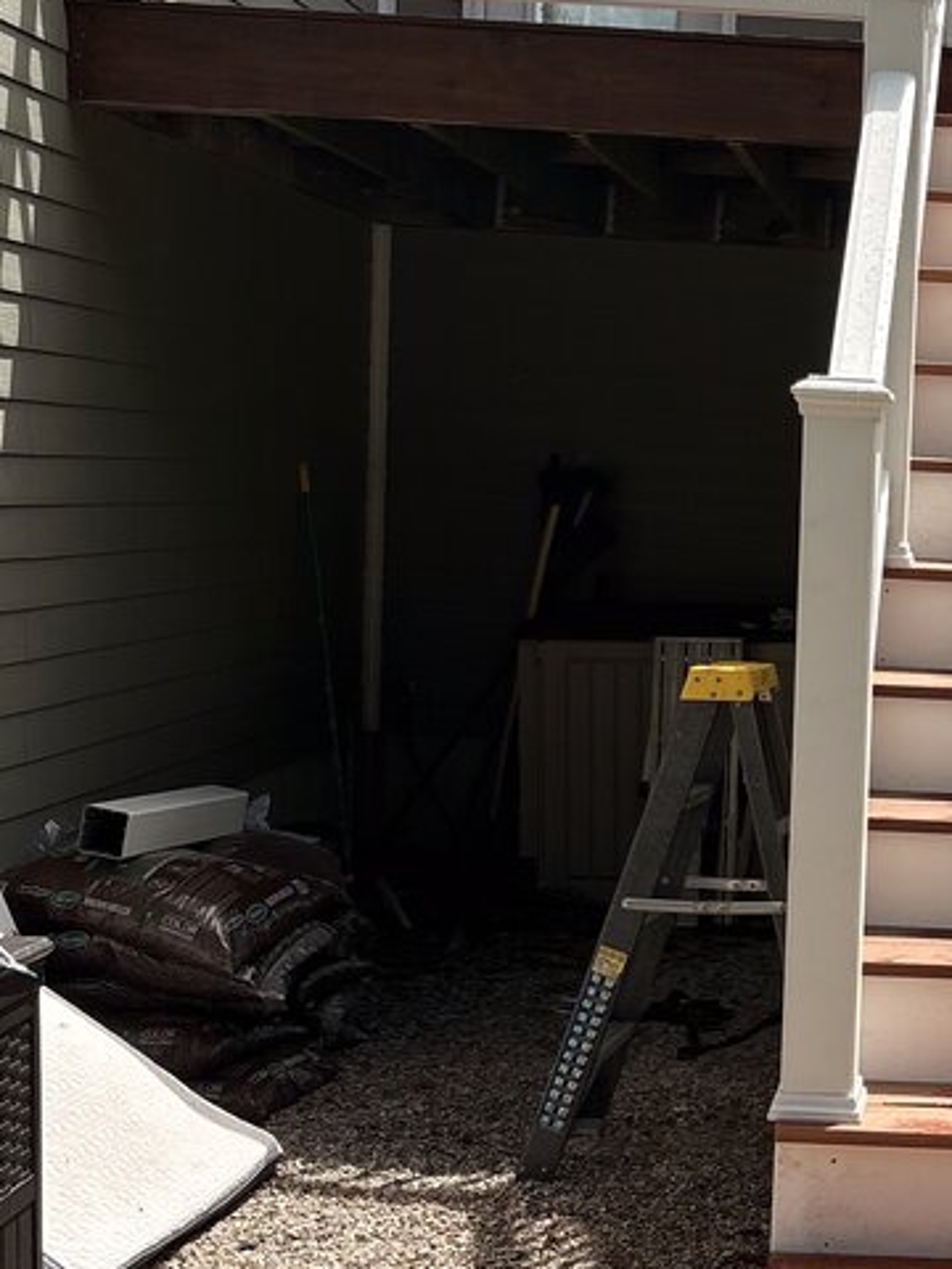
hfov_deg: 21.4
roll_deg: -3.2
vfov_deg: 29.8
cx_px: 1063
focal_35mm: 65
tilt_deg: -3.4
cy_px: 640
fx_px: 2383
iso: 64
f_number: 1.6
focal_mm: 5.96
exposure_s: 1/4065
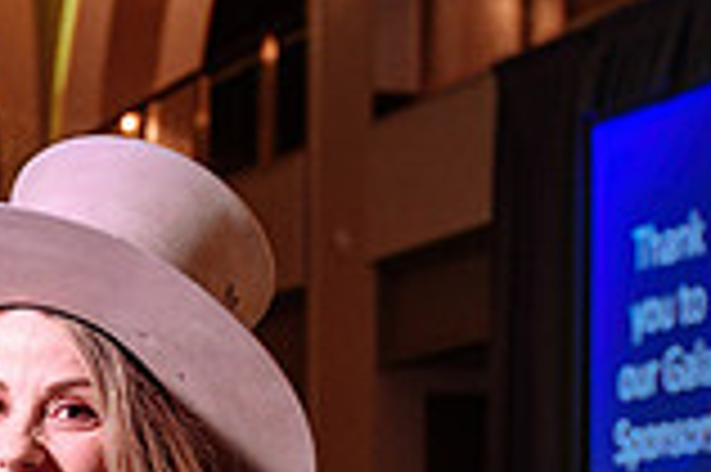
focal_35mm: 144
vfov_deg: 9.2
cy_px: 748
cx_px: 14
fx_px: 2841
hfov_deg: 14.1
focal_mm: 38
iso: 800
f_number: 4
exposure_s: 1/80
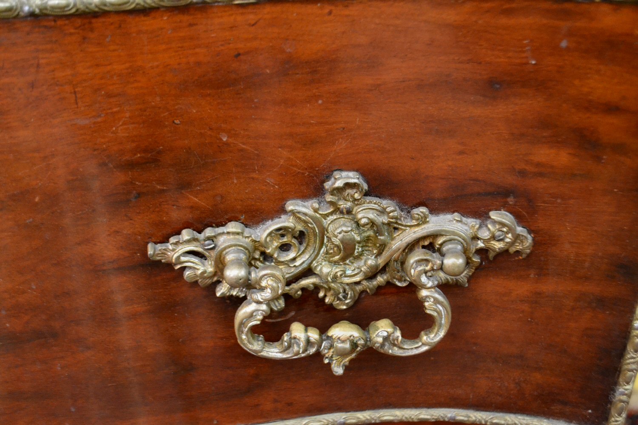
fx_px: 691
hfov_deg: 49.6
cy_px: 212
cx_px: 319
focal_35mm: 39
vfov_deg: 34.2
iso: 3200
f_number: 4.2
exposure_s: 1/40
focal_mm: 26
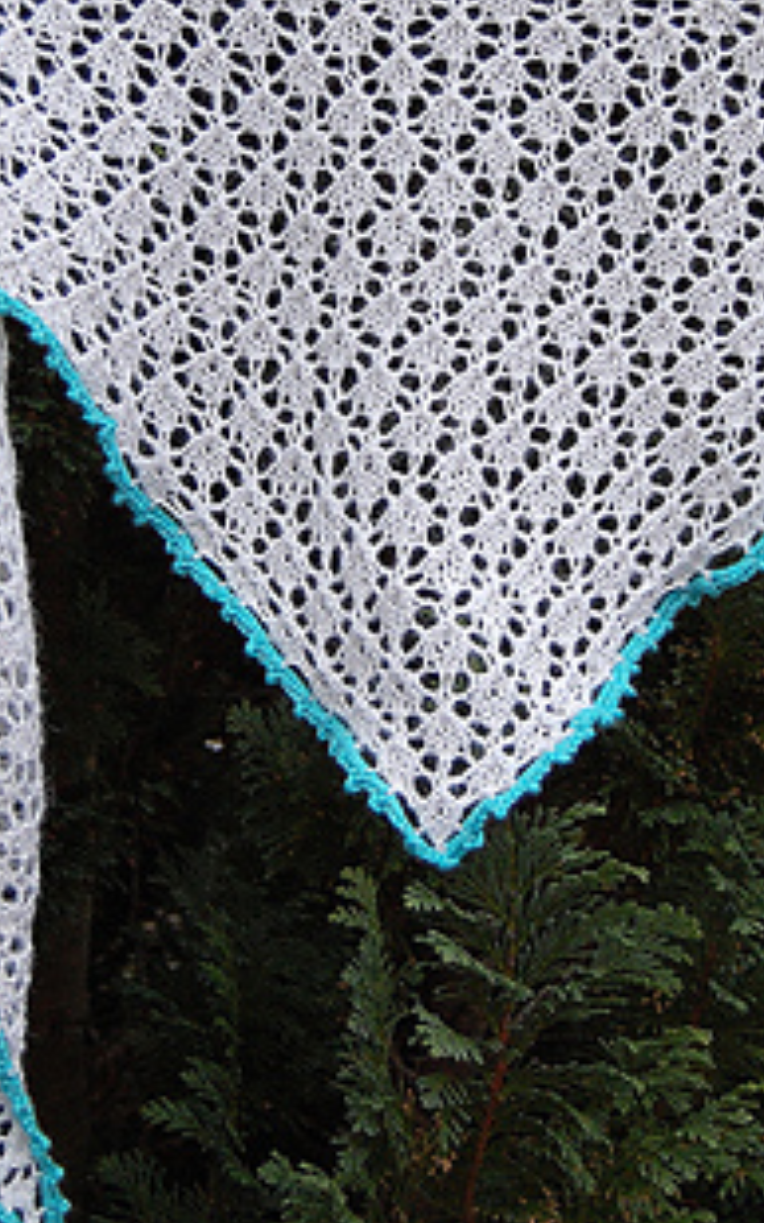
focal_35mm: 95
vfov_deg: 21.7
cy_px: 301
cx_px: 471
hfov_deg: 13.7
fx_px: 3166
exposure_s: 1/40
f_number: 4.2
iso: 400
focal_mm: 30
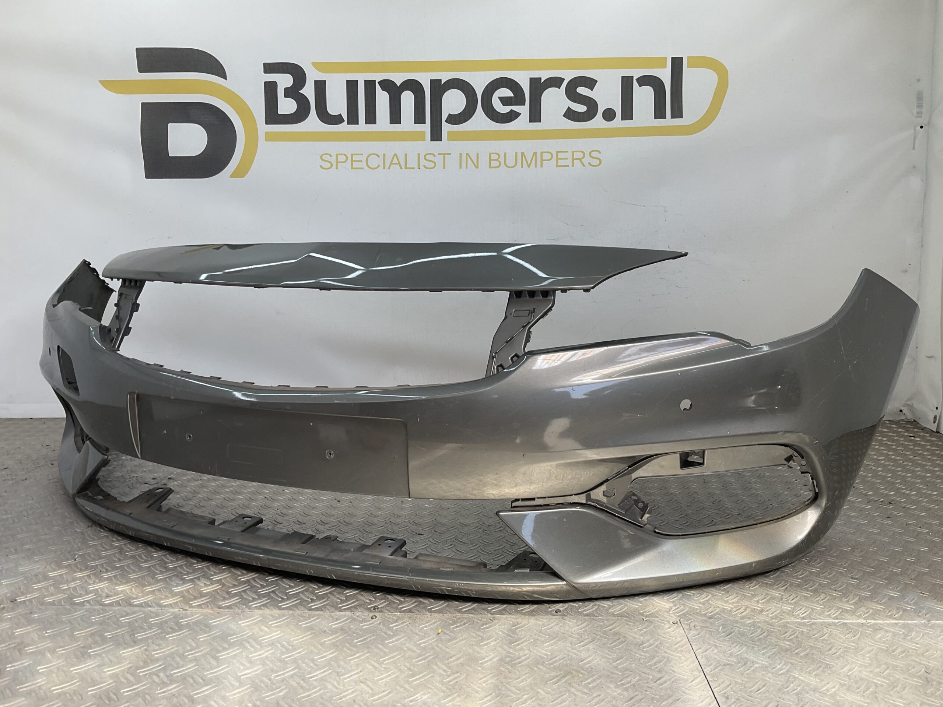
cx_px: 472
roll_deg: -1.6
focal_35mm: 29
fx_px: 790
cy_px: 354
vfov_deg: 48.2
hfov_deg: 61.7
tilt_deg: -9.4
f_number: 1.8
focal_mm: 3
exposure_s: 1/211
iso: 16
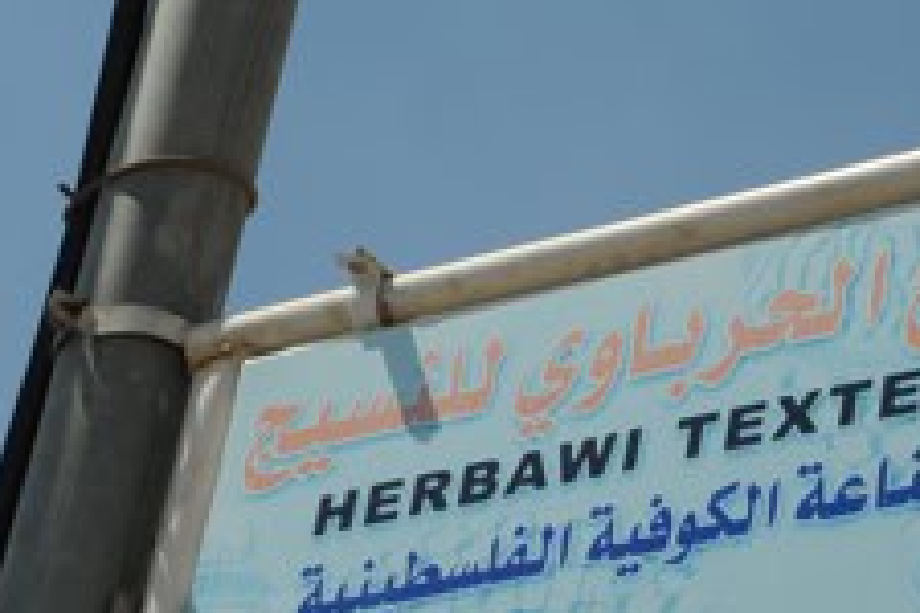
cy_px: 644
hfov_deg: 18.4
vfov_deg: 12.2
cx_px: 482
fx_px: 2836
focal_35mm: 111
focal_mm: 50
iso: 400
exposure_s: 1/800
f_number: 14
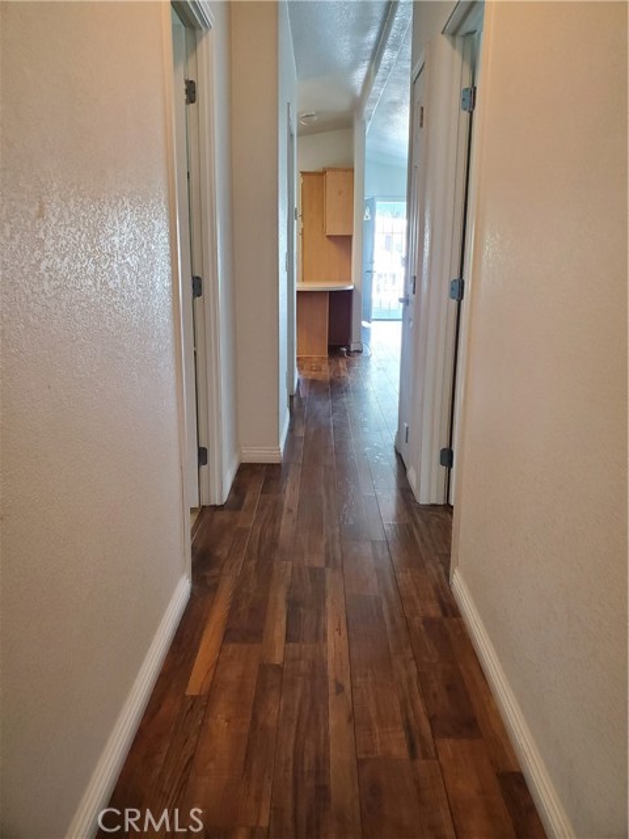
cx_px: 314
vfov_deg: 67.3
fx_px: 630
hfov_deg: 53.1
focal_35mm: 26
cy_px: 420
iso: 400
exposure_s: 1/40
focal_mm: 4.3
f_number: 2.4
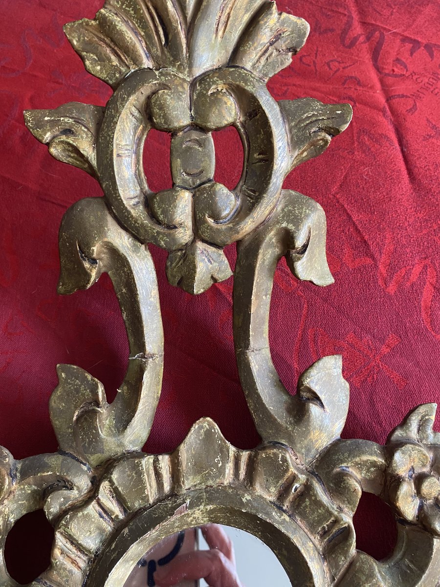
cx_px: 220
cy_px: 294
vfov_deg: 67.3
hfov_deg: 53.1
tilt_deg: -64.2
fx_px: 441
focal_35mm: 26
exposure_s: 1/60
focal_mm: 4.25
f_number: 1.8
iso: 250
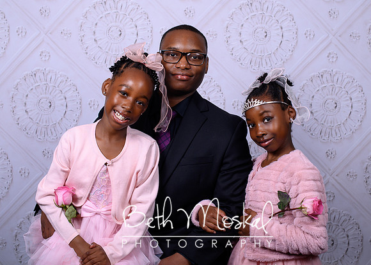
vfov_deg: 22.4
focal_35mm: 63
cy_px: 116
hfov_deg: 31.0
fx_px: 669
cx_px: 214
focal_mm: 50
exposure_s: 1/200
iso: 100
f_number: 5.6
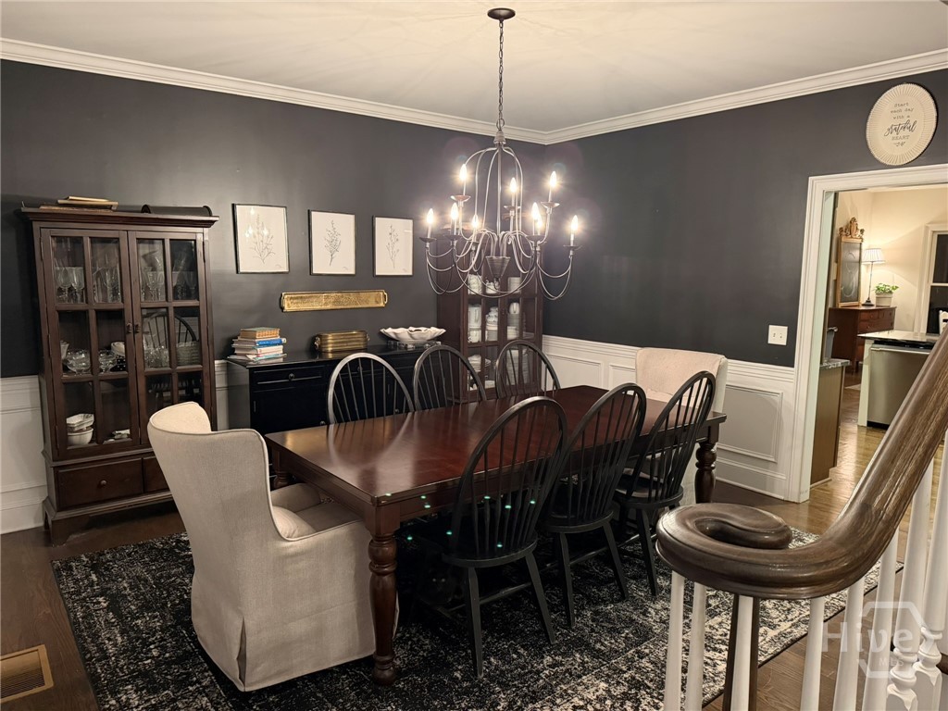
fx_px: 657
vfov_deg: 56.8
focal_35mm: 24
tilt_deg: -8.9
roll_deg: -0.4
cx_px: 474
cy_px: 356
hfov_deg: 71.6
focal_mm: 6.76
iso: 640
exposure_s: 1/40
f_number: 1.78
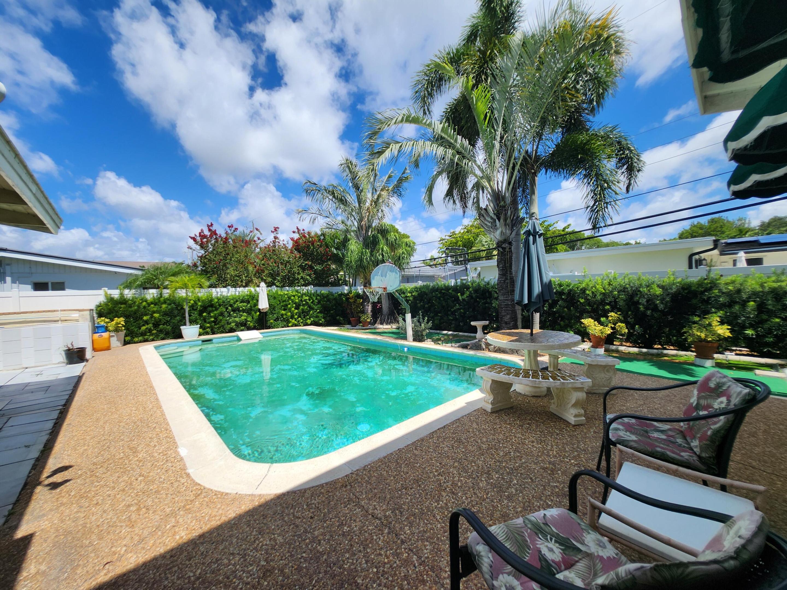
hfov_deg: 106.2
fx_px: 296
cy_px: 295
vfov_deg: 89.9
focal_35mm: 13
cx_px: 394
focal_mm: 1.74
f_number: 2.2
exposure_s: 1/1350
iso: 32
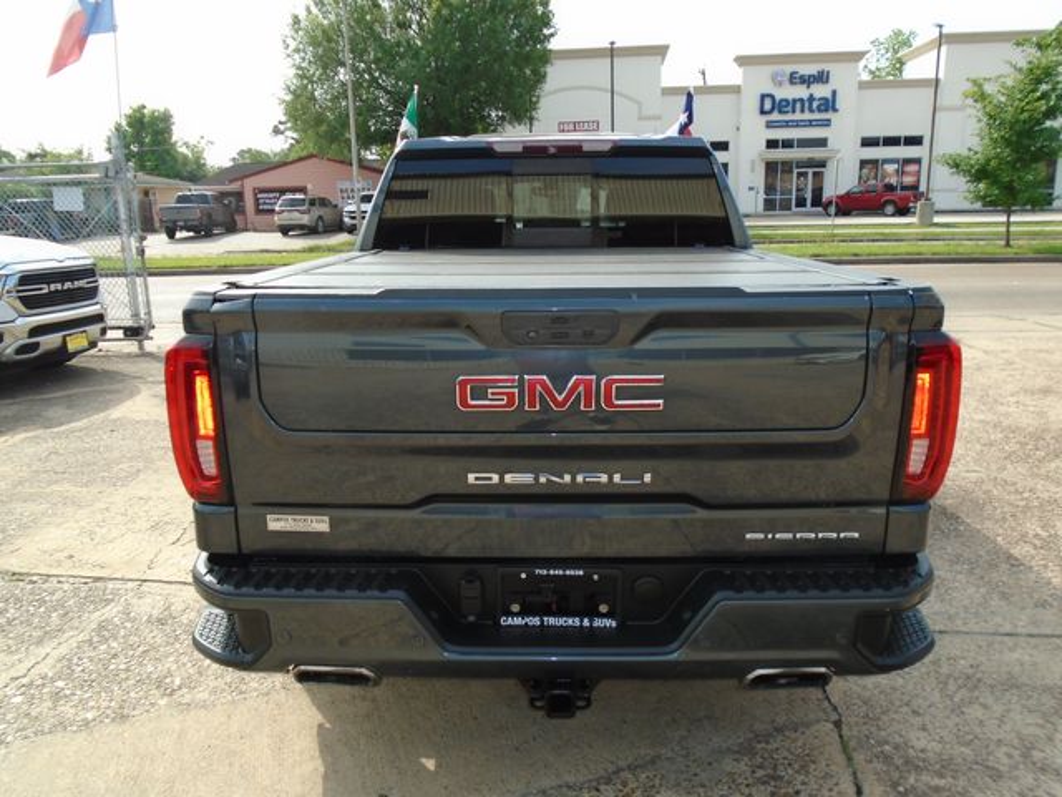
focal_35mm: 26
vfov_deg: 53.1
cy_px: 398
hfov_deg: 67.3
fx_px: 798
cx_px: 531
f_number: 3.2
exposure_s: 1/500
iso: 100
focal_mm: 4.6
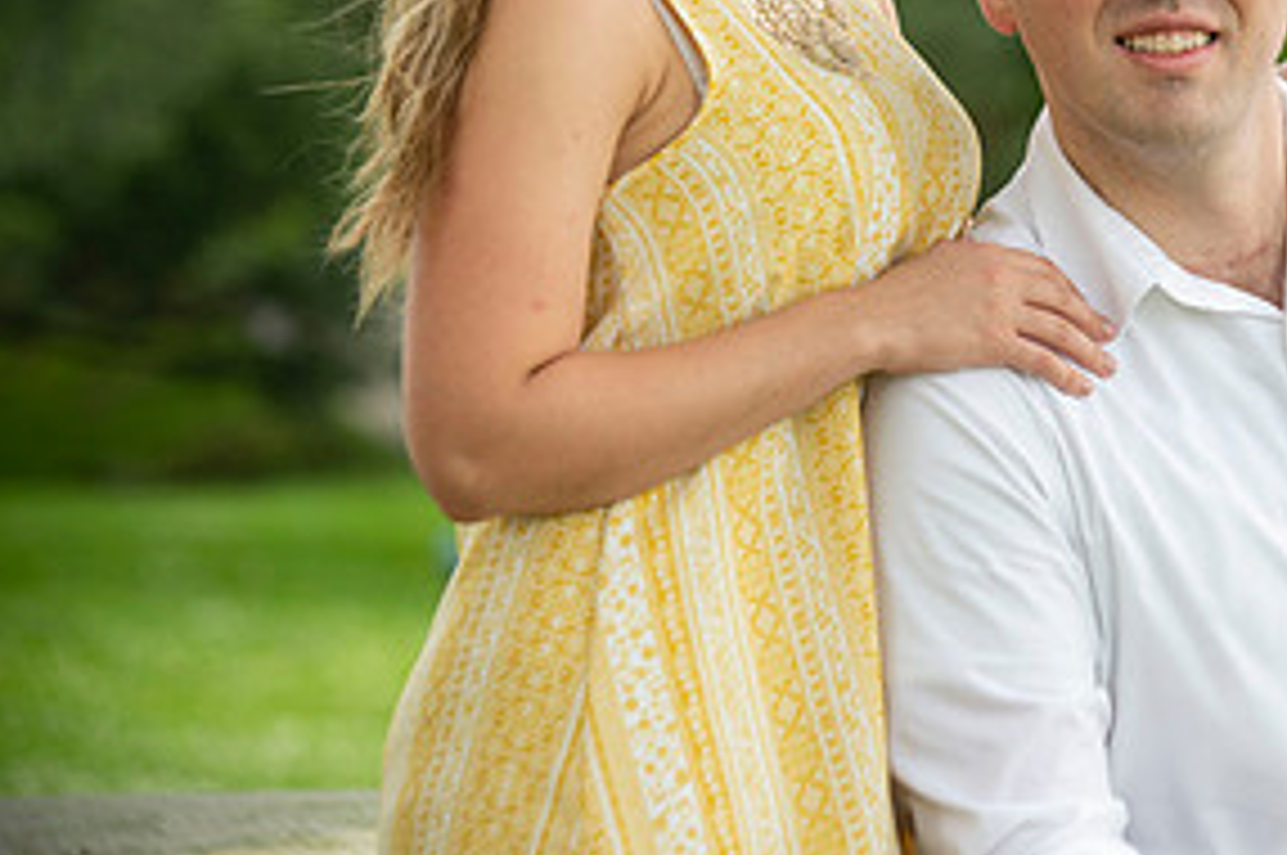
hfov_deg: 7.5
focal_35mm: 274
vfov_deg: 5.0
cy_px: 176
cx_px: 1220
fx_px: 9784
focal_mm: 135
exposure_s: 1/125
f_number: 5
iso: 125
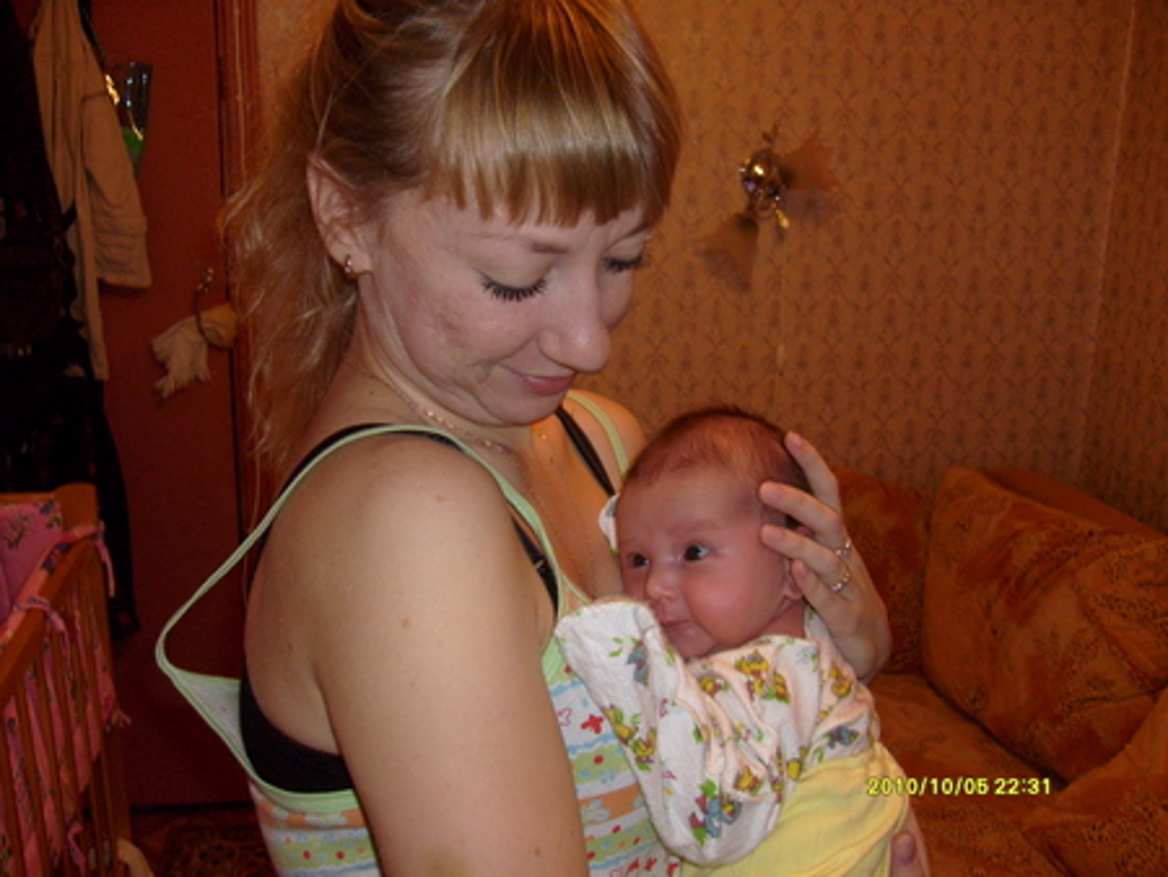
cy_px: 438
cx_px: 584
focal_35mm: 35
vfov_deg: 40.7
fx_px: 1182
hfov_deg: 52.6
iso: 100
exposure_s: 1/45
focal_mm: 5.8
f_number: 2.8
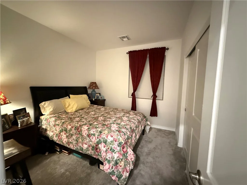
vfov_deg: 85.7
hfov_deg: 102.1
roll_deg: -1.2
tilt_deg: -4.7
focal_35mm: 14
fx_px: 100
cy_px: 92
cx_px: 124
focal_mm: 2.22
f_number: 2.2
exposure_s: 1/40
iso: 1600
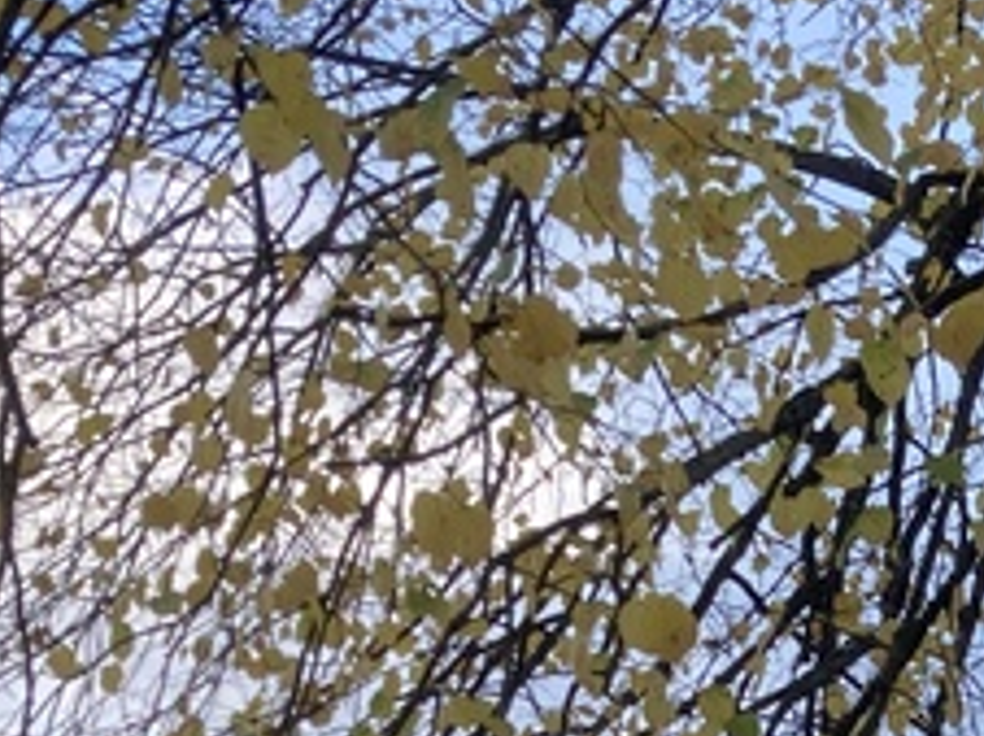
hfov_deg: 15.0
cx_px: 1376
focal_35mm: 124
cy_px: 1293
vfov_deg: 11.2
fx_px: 3521
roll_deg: +0.8
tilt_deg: +15.1
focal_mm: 3.99
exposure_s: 1/142
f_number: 1.8
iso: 20
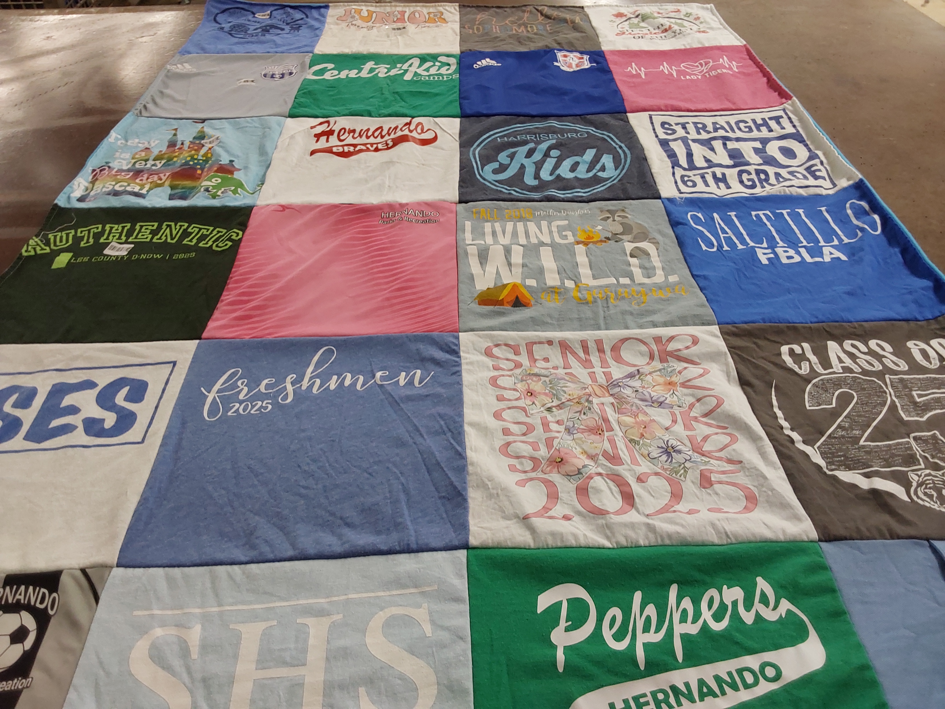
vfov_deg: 49.7
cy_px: 354
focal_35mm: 28
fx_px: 764
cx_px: 472
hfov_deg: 63.4
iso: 64
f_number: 1.9
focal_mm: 2.91
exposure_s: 1/50
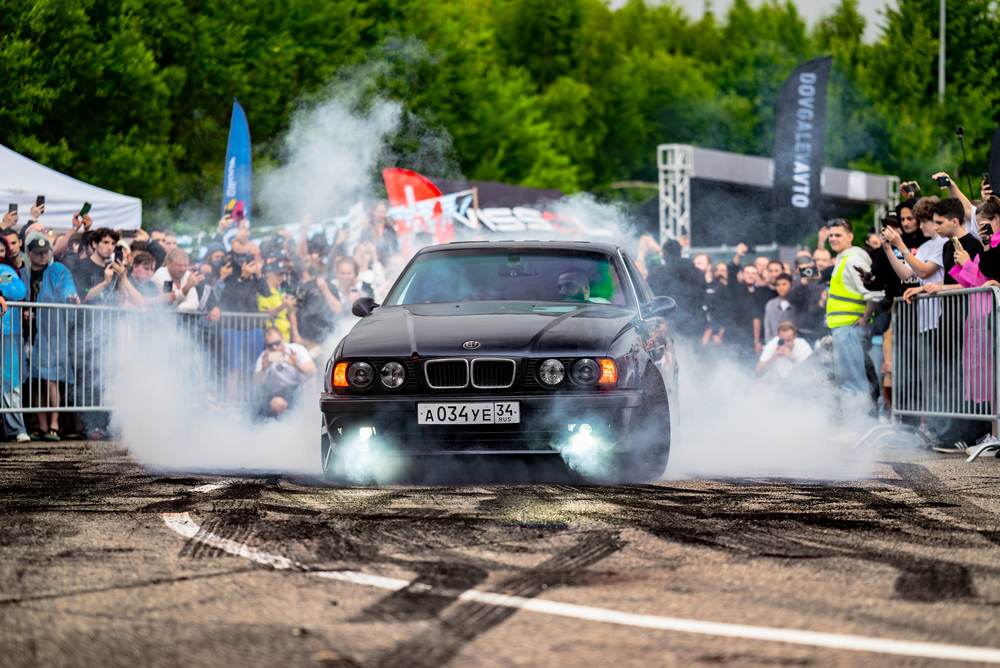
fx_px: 2442
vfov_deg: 15.6
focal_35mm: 88
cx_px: 502
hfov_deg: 23.1
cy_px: 323
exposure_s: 1/640
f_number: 2
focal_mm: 85
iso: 800
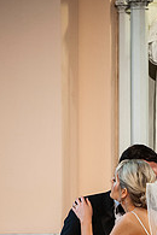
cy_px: 265
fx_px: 2636
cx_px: 127
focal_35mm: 403
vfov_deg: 5.1
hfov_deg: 3.4
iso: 1600
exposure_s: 1/160
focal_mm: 175
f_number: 2.8
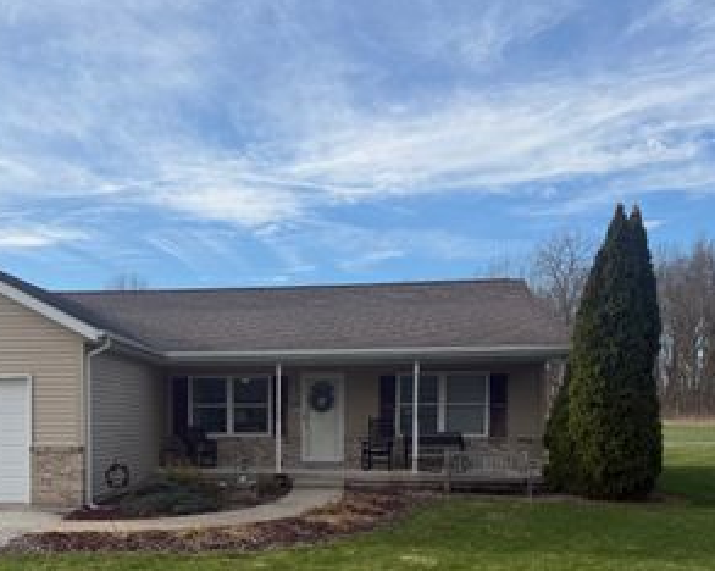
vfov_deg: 36.2
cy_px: 443
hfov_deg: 44.7
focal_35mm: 40
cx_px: 203
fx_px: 846
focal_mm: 6.76
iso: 80
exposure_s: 1/3145
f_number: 1.78
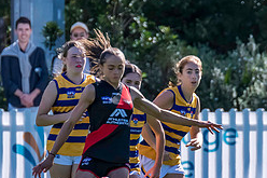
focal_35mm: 1636
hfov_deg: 1.3
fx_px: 12125
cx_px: 185
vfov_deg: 0.8
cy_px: 213
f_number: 7.1
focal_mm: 420
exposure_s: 1/2000
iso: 800
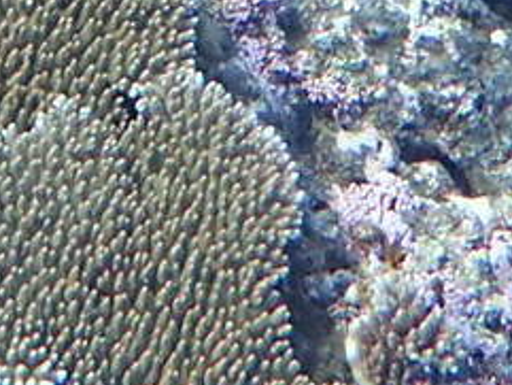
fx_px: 2945
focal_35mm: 199
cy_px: -1064
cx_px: -353
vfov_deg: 6.3
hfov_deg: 9.5
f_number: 2
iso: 200
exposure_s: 1/320
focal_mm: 4.5
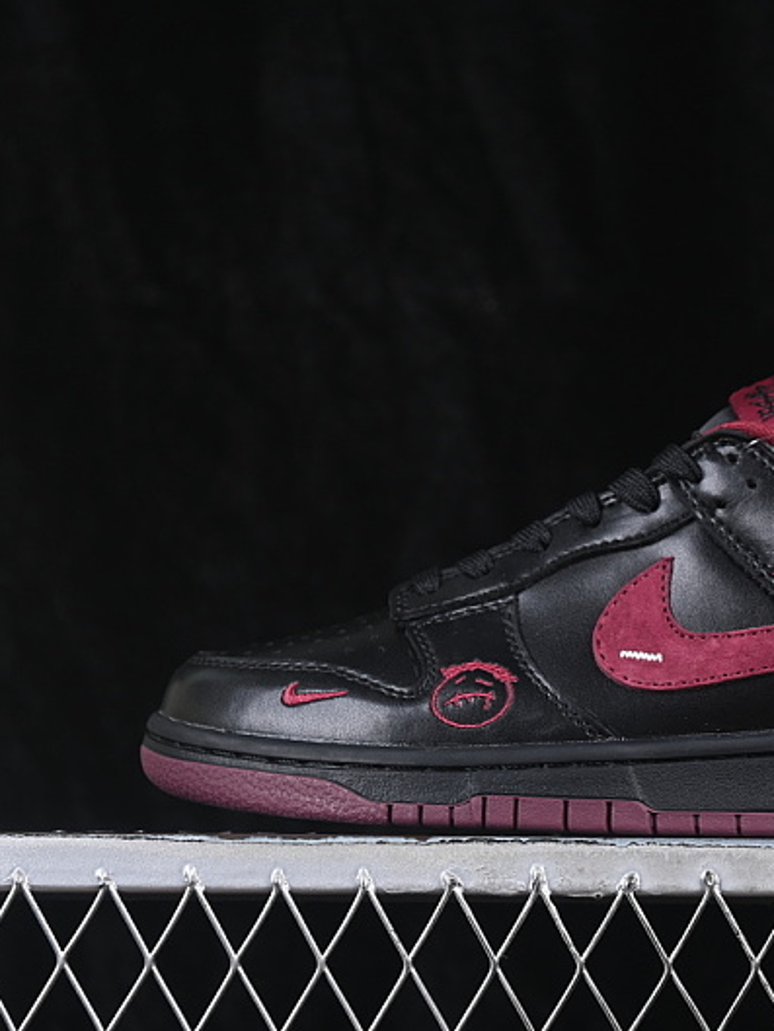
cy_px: 516
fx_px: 3248
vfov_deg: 18.0
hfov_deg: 13.5
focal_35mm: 109
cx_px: 661
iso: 160
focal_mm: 50
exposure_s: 1/60
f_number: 6.3
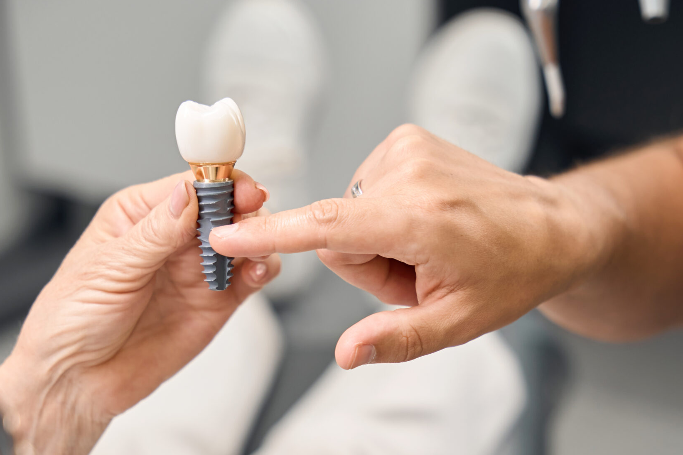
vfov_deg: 12.5
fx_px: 2068
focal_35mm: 109
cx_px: 336
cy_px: 426
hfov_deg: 18.8
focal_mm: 70
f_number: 2.8
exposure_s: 1/250
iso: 500
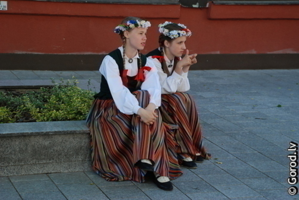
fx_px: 774
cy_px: 100
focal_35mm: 93
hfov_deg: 21.9
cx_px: 150
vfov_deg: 14.8
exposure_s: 1/250
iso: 500
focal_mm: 62
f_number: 5.3
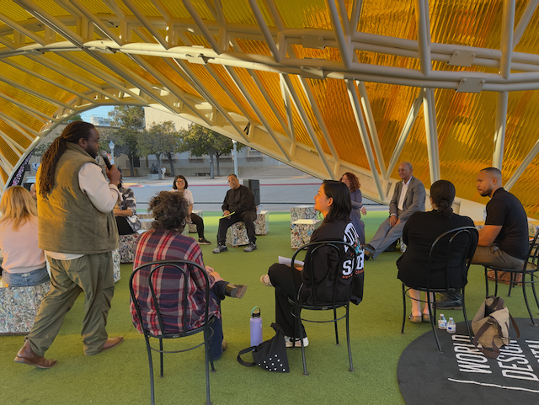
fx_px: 374
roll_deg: +1.7
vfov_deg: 56.9
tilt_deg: -5.8
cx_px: 270
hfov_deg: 71.6
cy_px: 202
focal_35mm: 24
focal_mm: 6.86
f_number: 1.78
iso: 80
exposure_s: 1/323
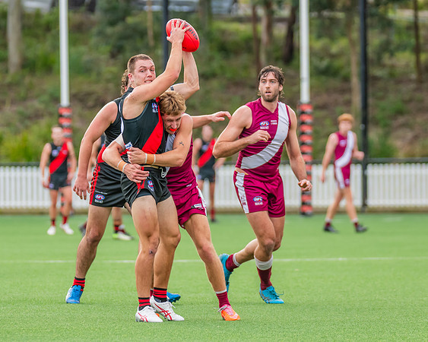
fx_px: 5126
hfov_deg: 4.8
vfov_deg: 3.8
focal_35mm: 405
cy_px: 88
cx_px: 152
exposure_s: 1/1250
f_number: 4.5
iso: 800
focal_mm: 240
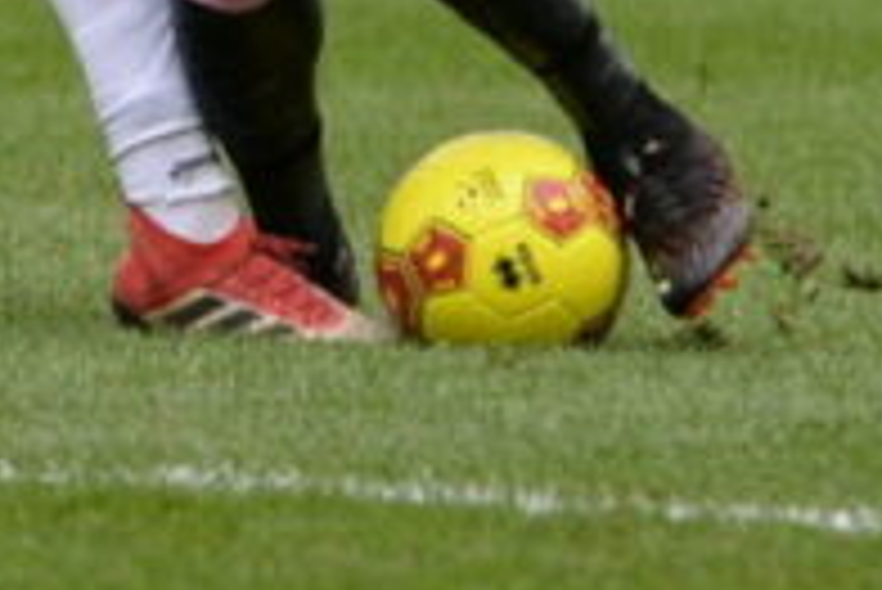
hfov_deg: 2.0
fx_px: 25645
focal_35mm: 1046
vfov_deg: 1.3
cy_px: -669
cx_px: 274
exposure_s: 1/1600
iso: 800
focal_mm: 200
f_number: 4
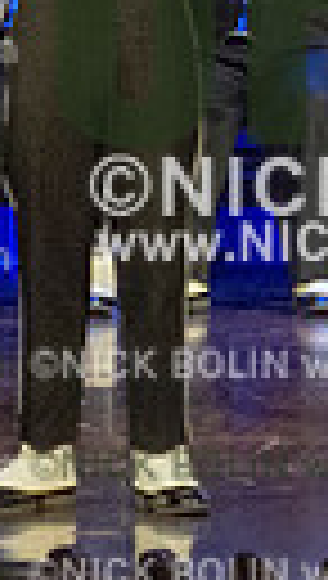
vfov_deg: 2.3
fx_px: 14453
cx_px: 373
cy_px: 49
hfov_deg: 1.3
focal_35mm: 939
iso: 8000
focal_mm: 200
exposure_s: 1/320
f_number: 5.6
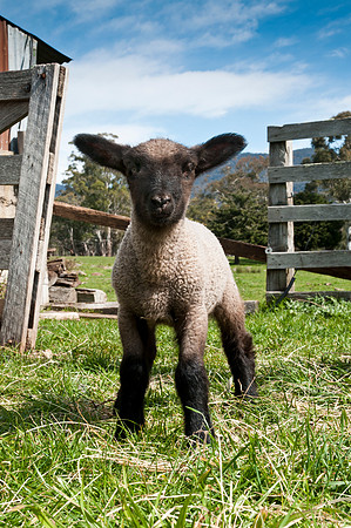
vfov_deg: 37.9
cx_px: 176
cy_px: 264
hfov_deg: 25.7
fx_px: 770
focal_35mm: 52
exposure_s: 1/160
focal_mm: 35
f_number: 11
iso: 200
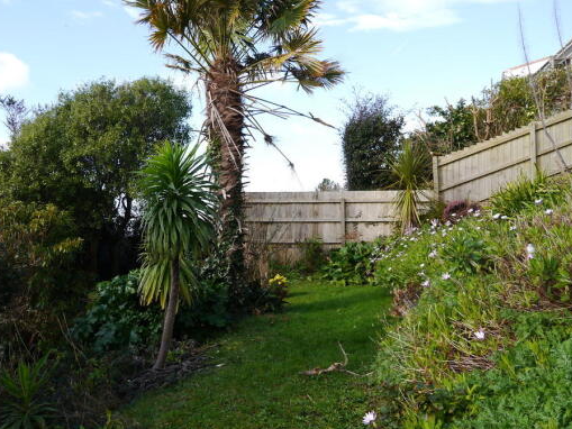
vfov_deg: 44.2
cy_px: 227
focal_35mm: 32
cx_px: 276
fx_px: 529
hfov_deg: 56.8
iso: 160
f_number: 5
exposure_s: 1/250
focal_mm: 14
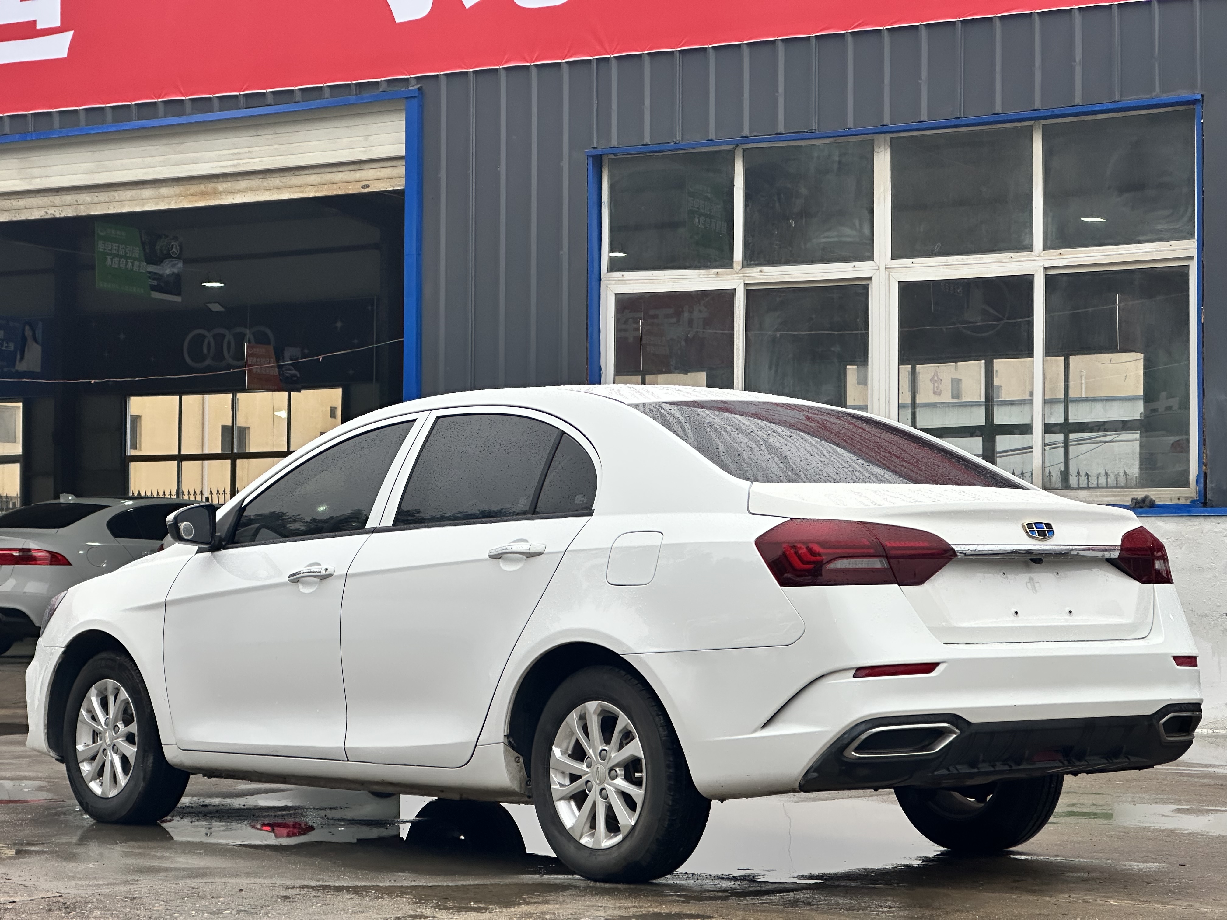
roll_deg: +0.5
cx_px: 614
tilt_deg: +0.9
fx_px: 2729
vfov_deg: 19.1
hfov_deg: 25.3
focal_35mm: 77
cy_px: 460
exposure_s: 1/100
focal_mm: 9
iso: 125
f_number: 2.8
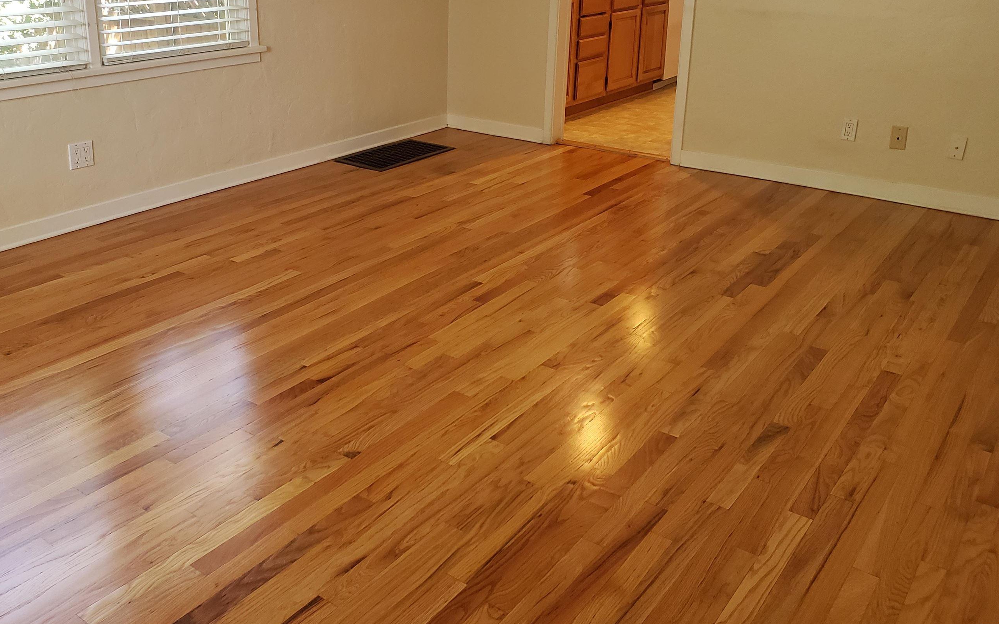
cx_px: 459
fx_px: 898
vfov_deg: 37.8
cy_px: 197
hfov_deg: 58.1
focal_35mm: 33
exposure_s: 1/60
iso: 250
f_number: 2.4
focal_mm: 4.3
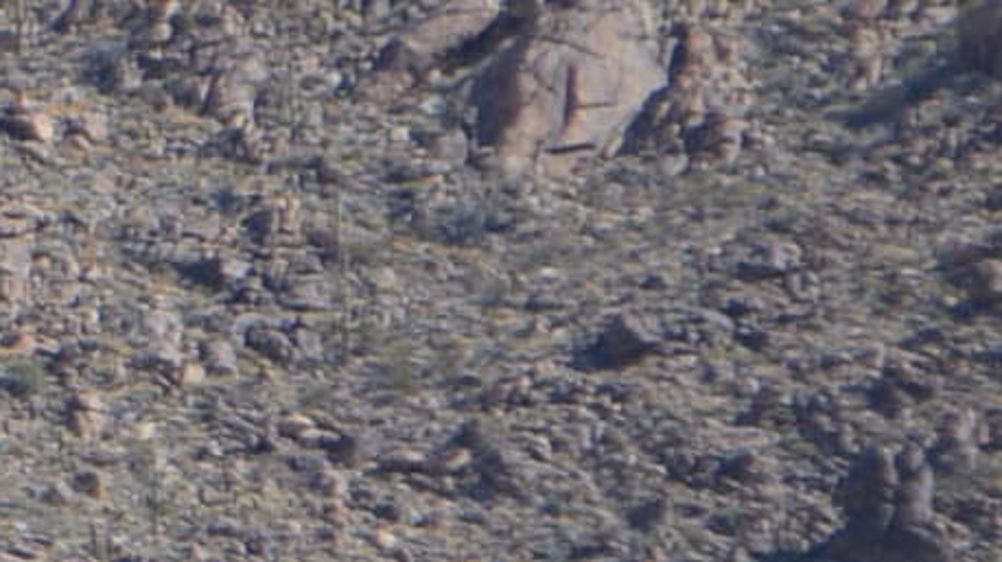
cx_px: -936
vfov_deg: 2.1
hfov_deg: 3.8
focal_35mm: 565
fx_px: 15014
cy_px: 805
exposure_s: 1/1600
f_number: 5.6
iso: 400
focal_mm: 55
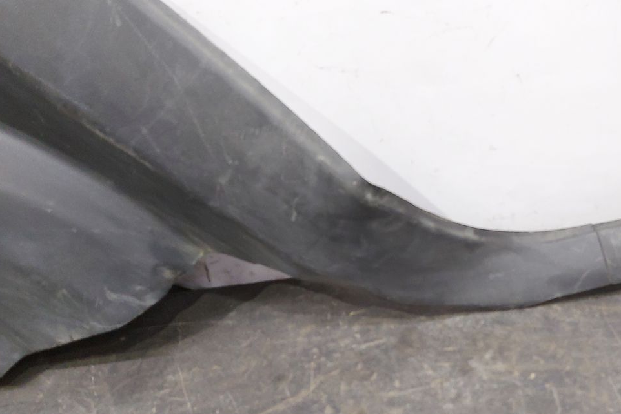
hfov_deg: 51.5
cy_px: 140
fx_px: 621
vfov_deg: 36.5
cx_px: 445
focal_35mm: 36
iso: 200
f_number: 1.8
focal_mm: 5.23
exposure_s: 1/33
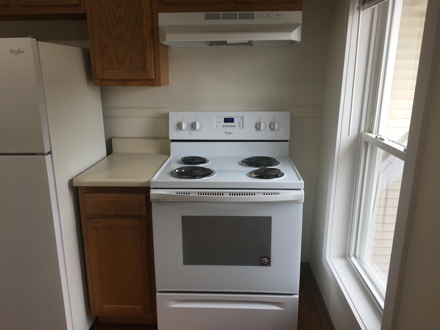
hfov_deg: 61.7
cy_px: 165
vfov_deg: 48.2
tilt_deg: -14.9
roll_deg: +0.4
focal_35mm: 29
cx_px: 220
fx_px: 369
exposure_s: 1/60
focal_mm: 4.15
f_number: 2.2
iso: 25
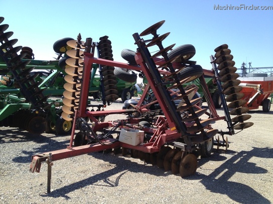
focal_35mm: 35
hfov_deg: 52.6
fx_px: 276
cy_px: 102
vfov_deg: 40.7
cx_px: 136
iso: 50
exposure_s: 1/876
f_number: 2.4
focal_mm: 4.28
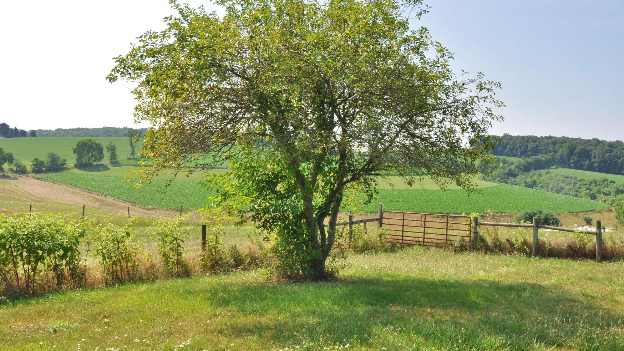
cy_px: 179
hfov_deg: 66.1
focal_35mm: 29
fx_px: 480
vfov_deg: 40.2
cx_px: 315
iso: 200
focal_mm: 18
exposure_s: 1/160
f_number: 13
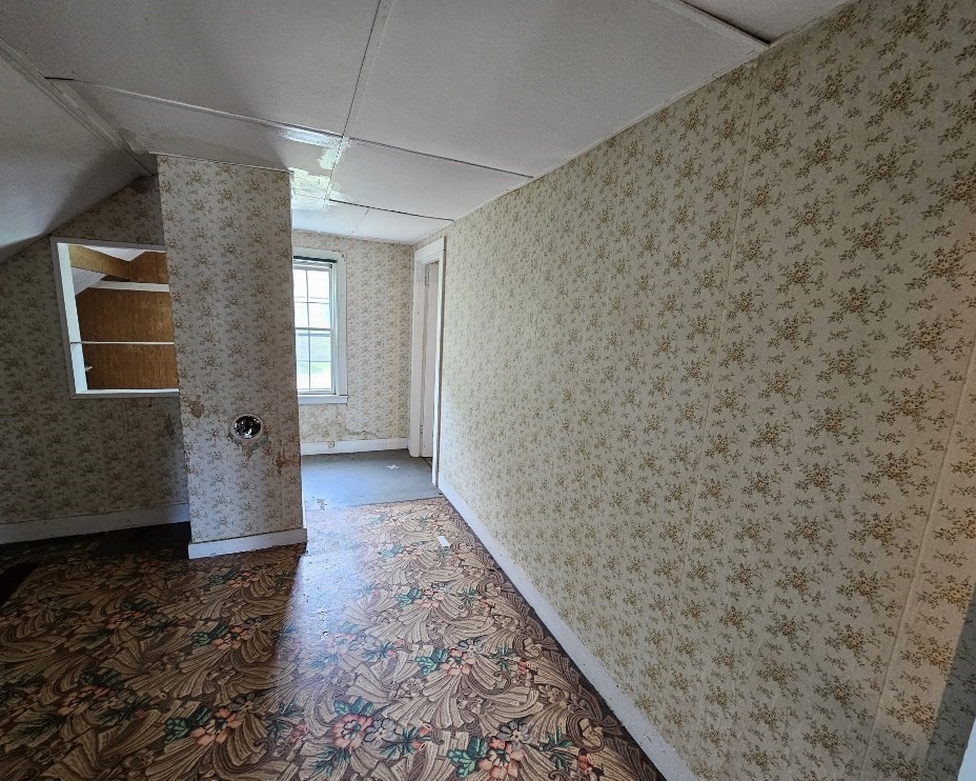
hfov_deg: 100.7
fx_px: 404
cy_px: 401
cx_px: 487
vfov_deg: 87.9
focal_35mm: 14
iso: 320
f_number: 2.2
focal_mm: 2.2
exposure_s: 1/30
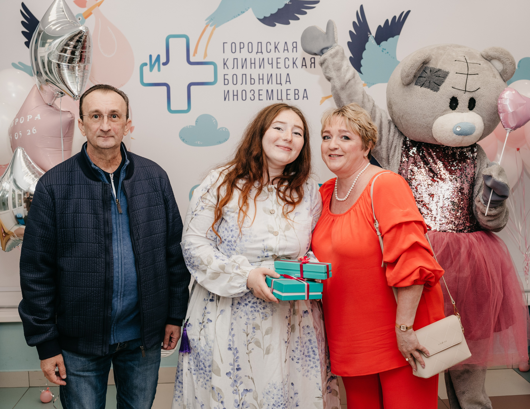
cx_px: 268
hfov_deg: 44.2
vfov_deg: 34.7
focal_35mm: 42
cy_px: 192
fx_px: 653
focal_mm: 35
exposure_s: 1/160
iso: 320
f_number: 4.5
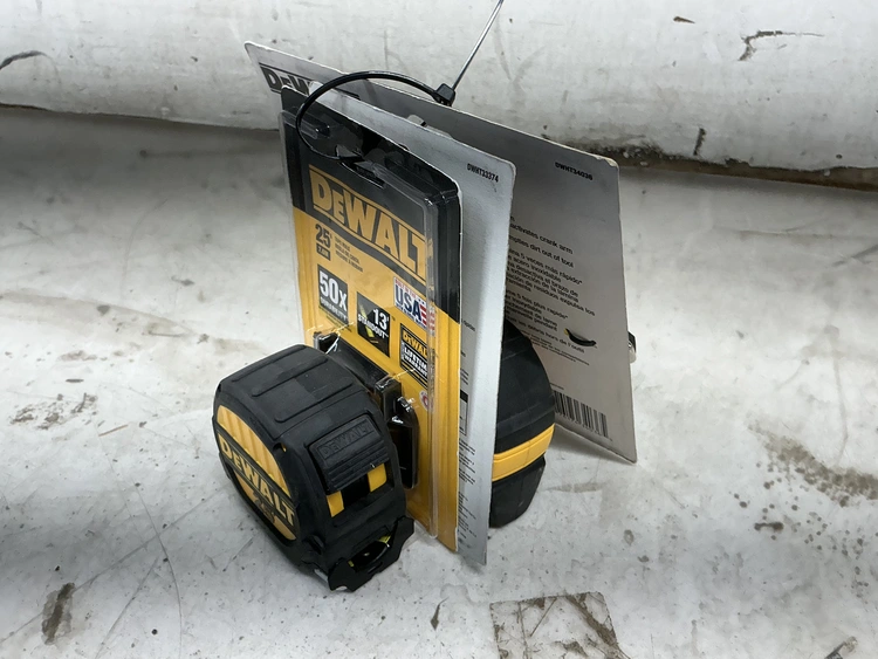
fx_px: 710
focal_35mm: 28
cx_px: 439
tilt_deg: -36.9
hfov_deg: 63.4
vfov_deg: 49.8
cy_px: 330
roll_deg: -2.1
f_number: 1.8
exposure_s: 1/120
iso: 40
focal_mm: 3
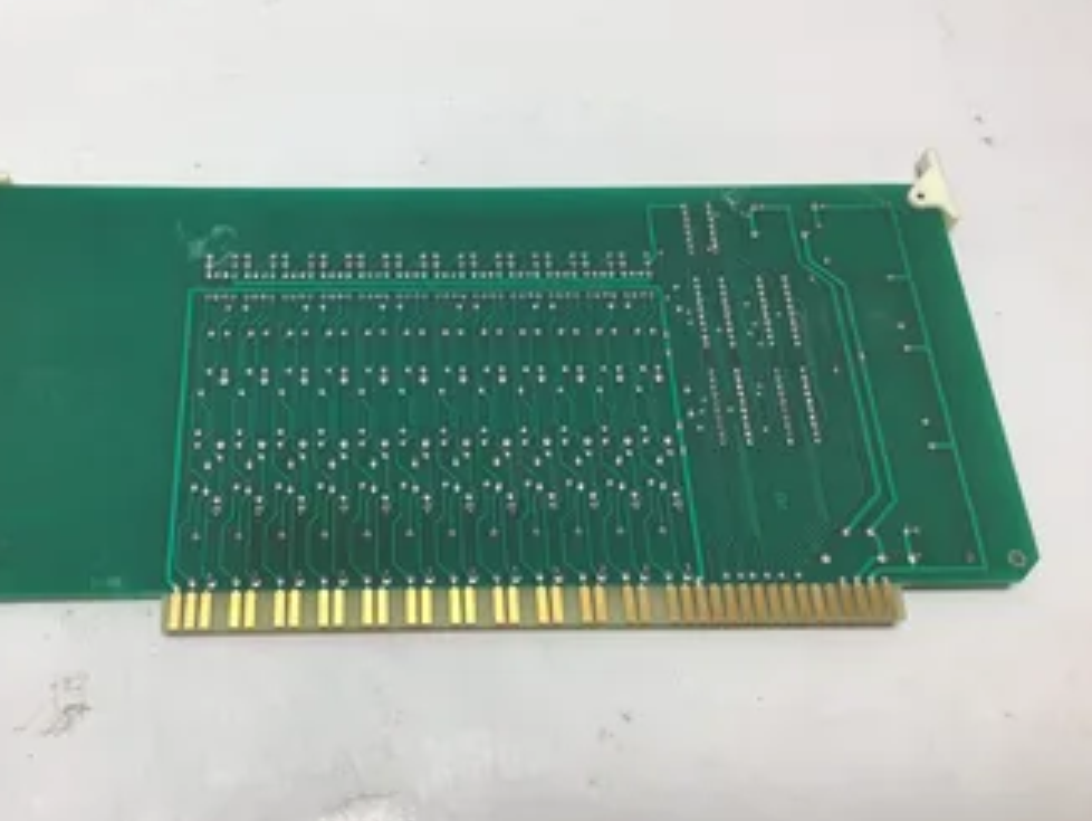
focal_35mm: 38
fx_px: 1200
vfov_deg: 37.7
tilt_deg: -62.0
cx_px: 429
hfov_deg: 48.6
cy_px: 382
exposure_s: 1/123
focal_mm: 3.3
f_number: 2.4
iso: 25
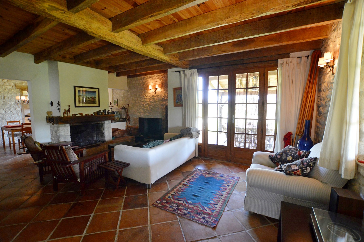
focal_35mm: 15
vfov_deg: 77.2
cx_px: 182
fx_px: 152
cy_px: 121
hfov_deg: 100.4
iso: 900
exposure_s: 1/60
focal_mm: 10
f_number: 3.5
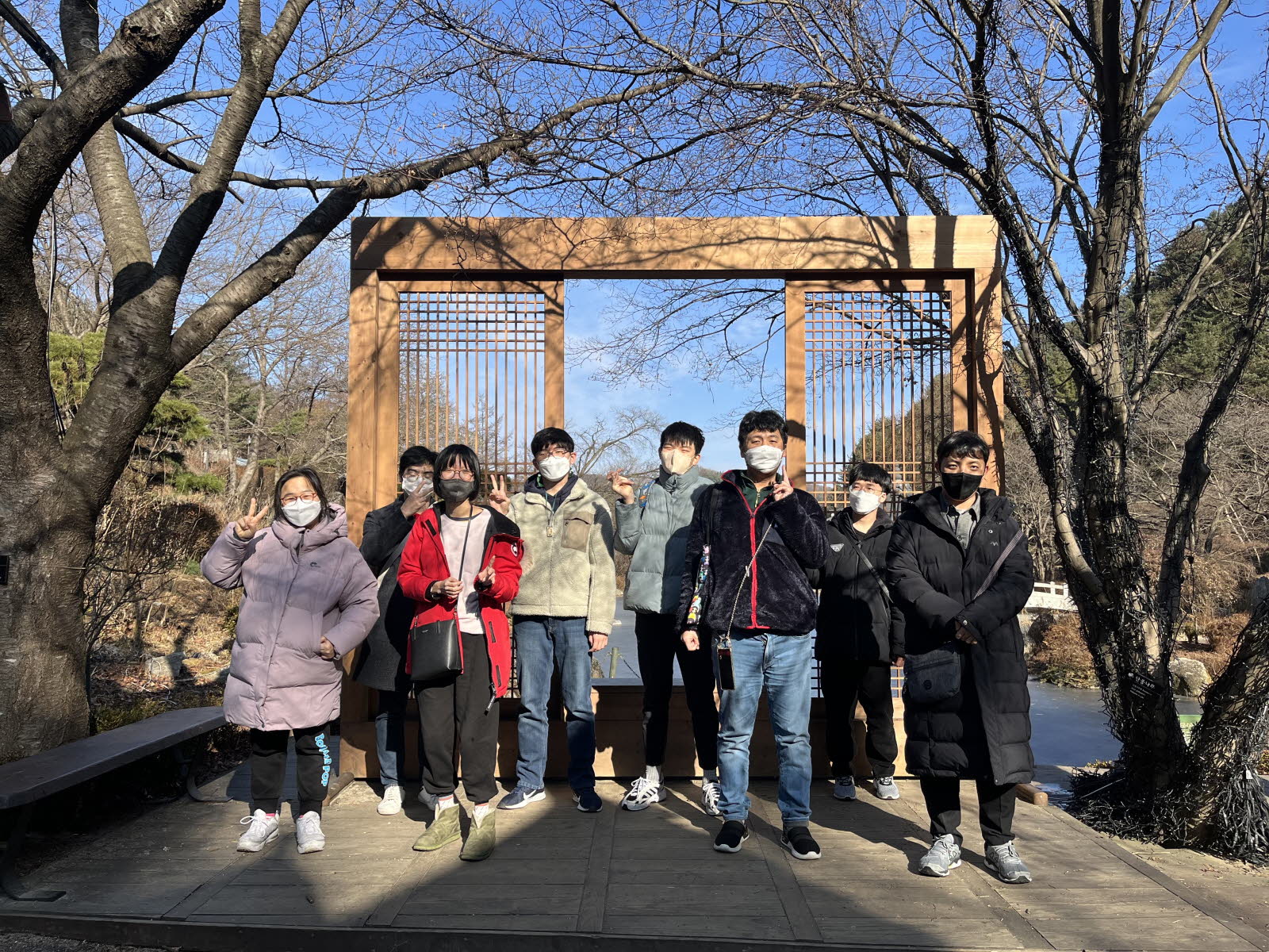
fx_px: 953
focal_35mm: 26
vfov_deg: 53.1
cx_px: 634
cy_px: 476
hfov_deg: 67.3
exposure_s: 1/2222
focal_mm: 5.1
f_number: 1.6
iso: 50
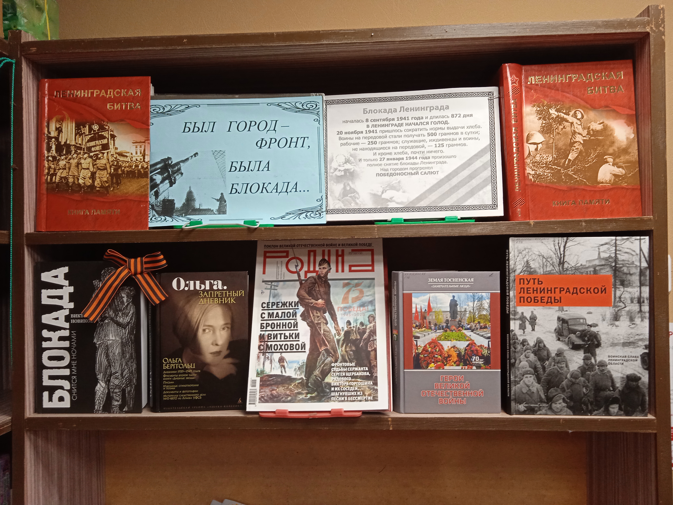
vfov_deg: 49.7
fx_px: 544
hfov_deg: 63.4
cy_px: 252
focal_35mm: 28
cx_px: 336
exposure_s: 1/33.3
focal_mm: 3.43
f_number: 2.2
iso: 226
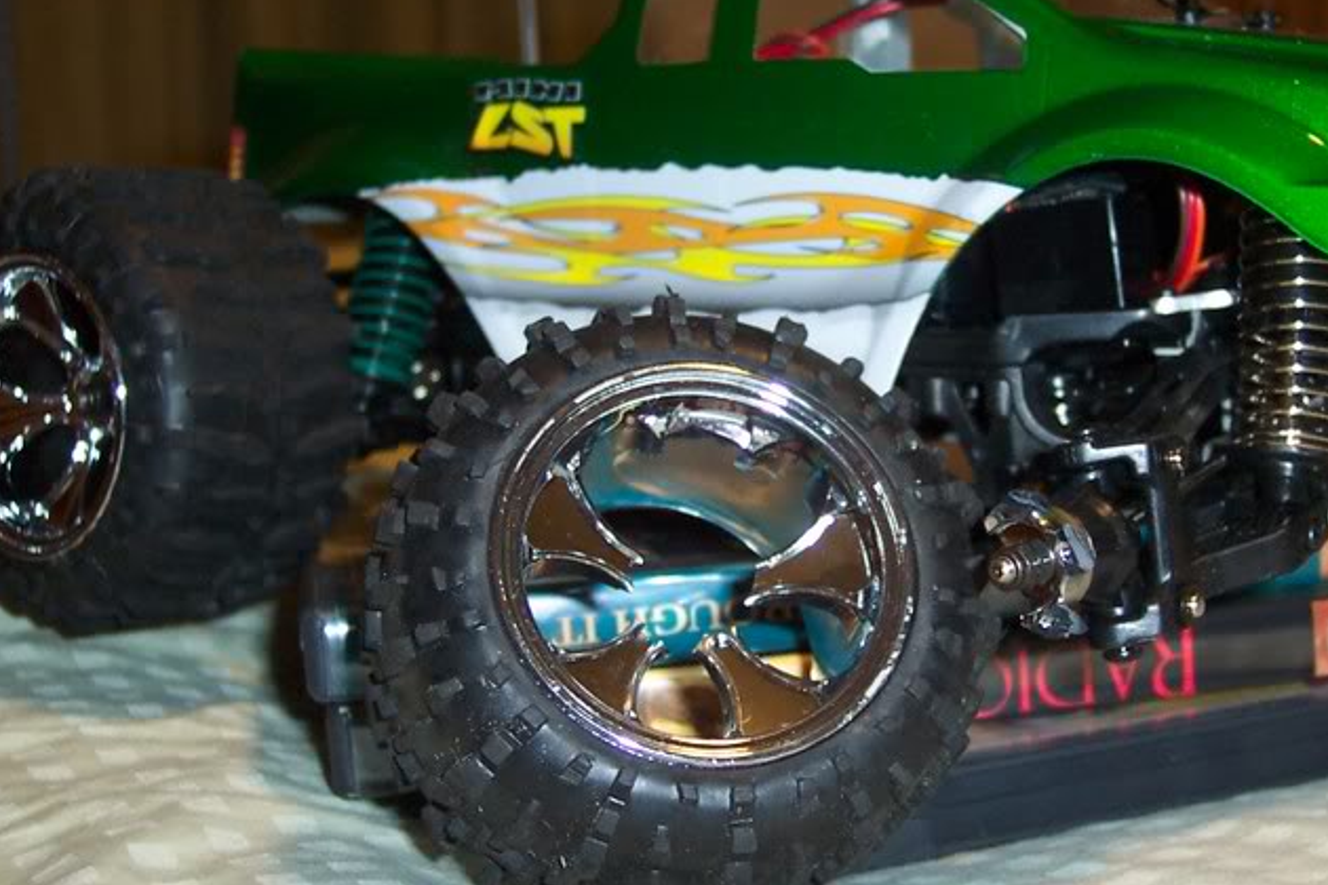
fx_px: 2066
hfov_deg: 35.3
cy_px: 427
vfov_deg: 24.2
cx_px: 872
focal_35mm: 56
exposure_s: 1/30
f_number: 2.8
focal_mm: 8
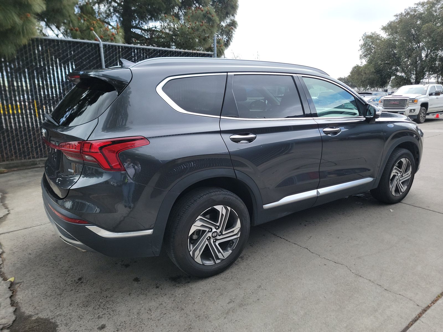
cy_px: 166
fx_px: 307
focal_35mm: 24
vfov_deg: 56.8
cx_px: 222
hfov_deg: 71.6
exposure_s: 1/253
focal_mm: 6.7
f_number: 1.8
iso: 50
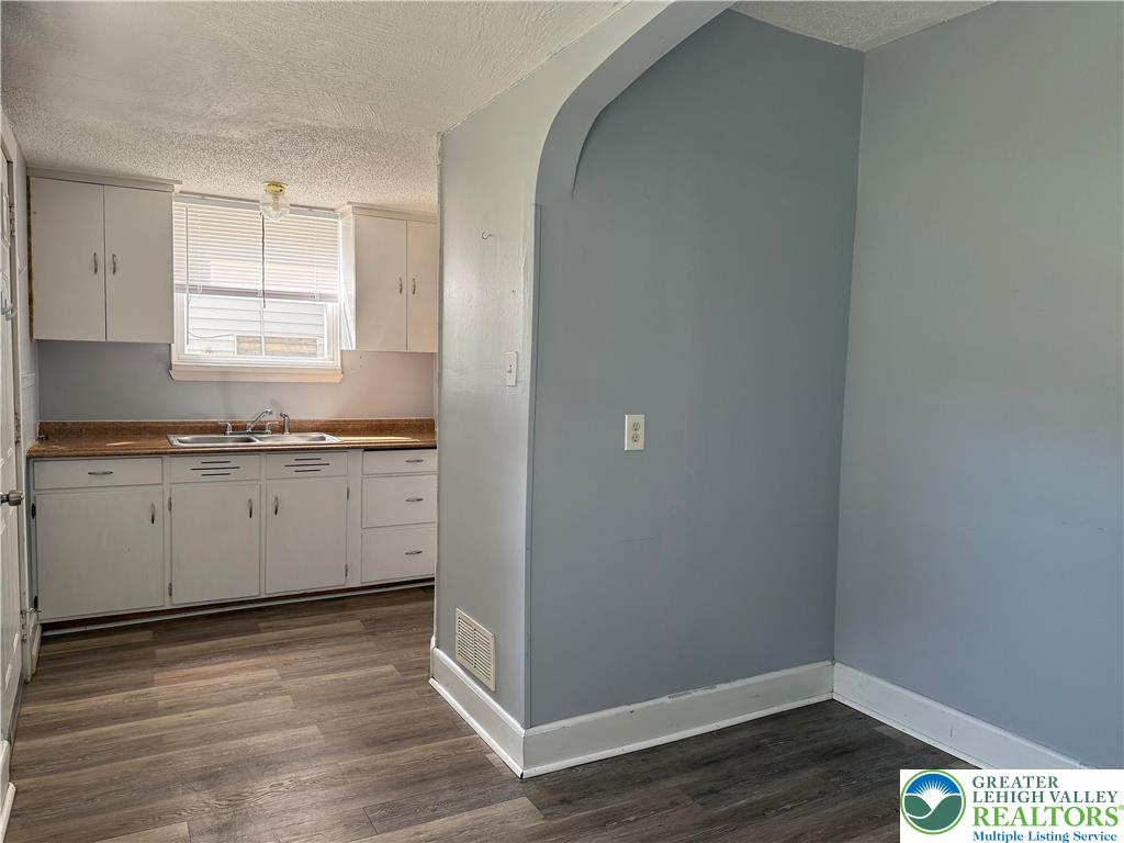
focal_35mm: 24
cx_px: 562
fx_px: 779
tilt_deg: -3.7
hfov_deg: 71.6
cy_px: 422
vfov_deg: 56.8
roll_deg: -0.6
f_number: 1.78
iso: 200
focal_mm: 6.76
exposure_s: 1/240
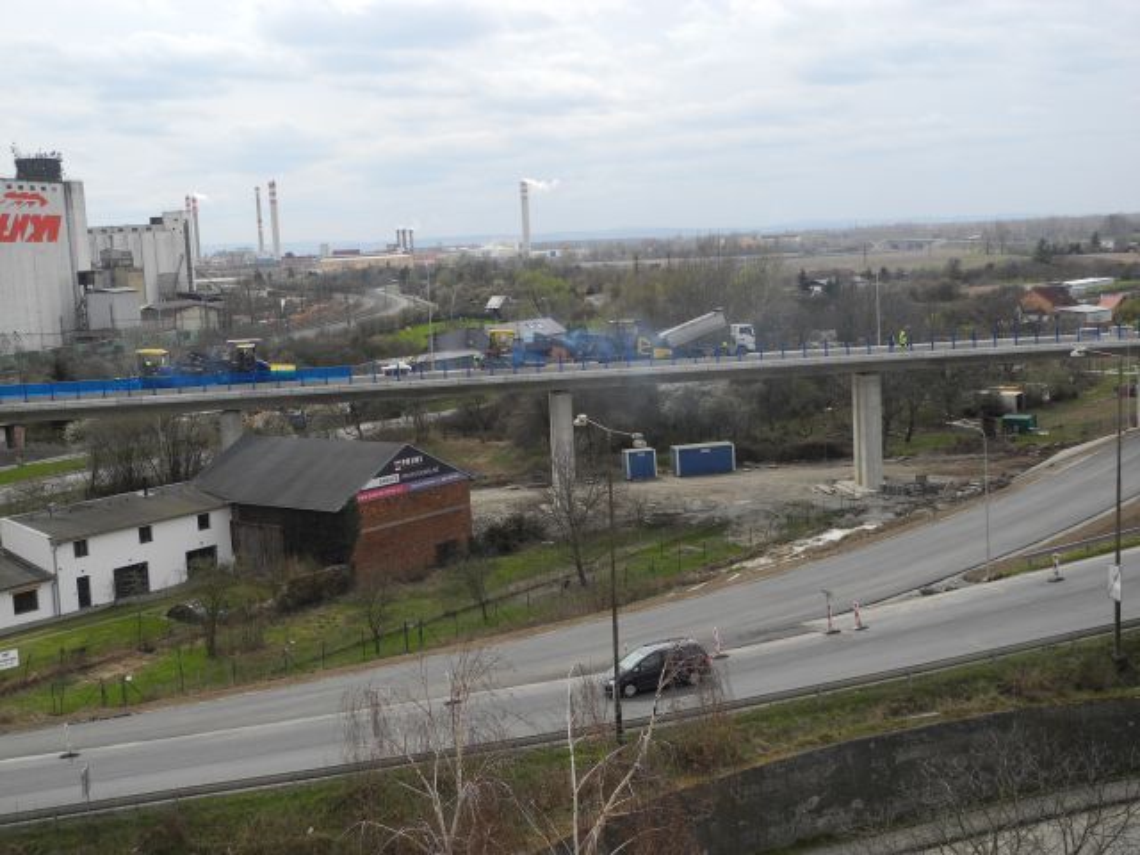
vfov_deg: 32.2
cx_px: 570
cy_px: 428
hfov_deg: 42.1
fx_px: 1482
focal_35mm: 45
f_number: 3.5
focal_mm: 9.7
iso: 100
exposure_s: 1/891
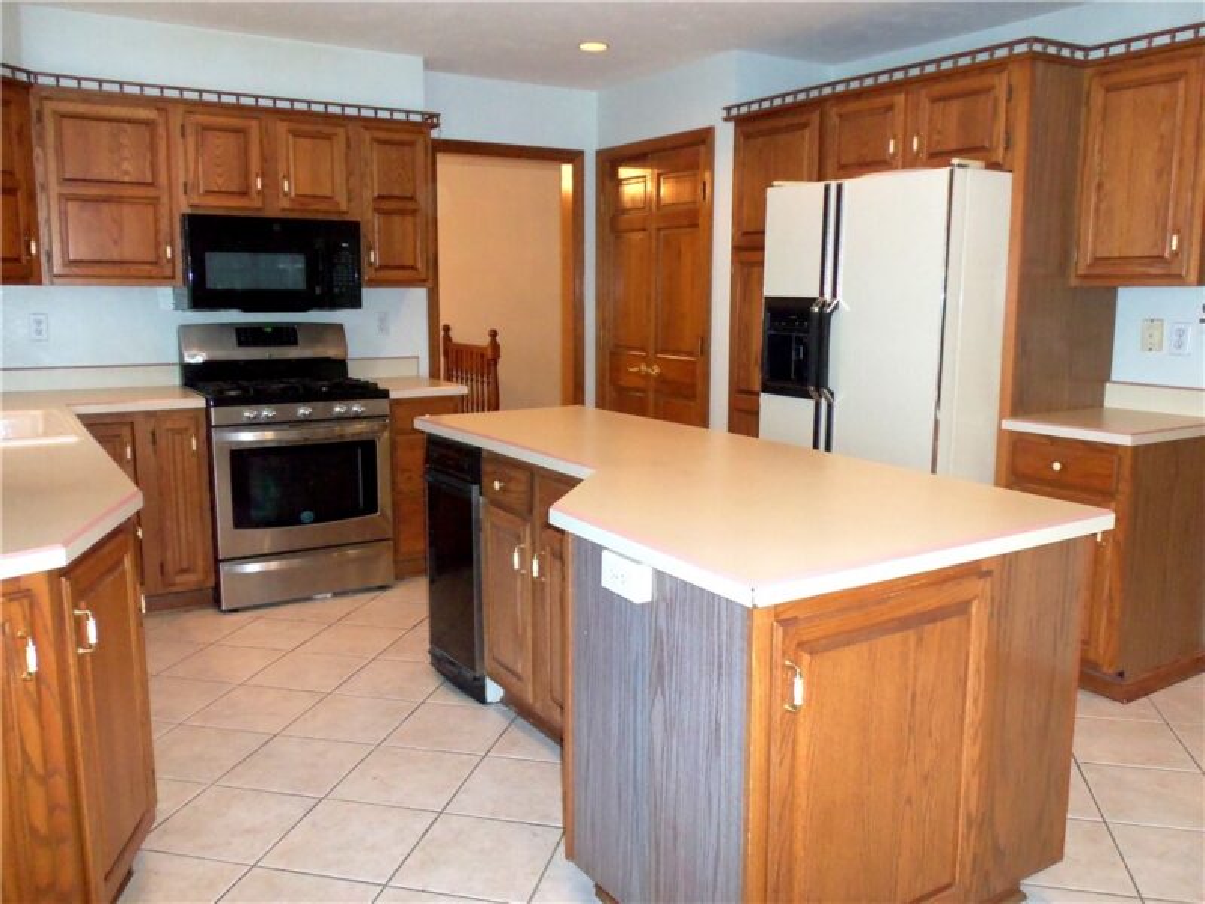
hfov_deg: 63.4
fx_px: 975
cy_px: 452
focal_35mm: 28
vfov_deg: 49.7
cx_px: 602
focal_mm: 5.1
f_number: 3.3
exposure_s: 1/60
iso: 250
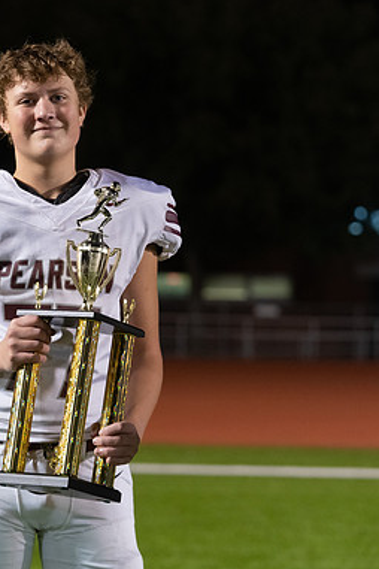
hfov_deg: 8.8
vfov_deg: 13.2
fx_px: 2463
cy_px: 268
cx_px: 37
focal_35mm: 156
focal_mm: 97
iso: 4000
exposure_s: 1/320
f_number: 3.5
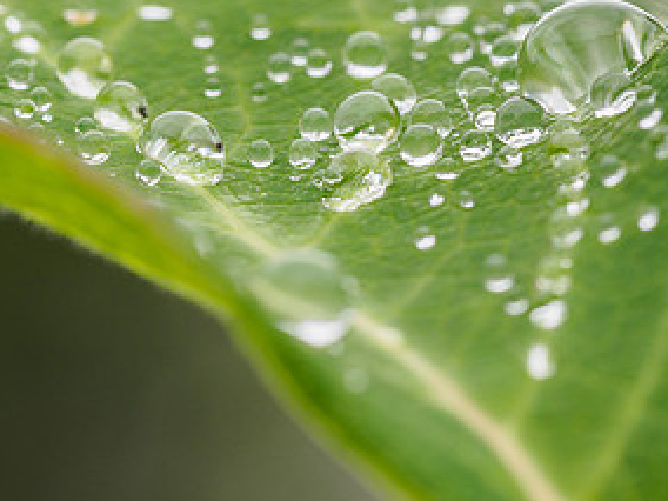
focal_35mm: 245
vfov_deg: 6.1
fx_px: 4728
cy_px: 234
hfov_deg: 8.1
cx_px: 167
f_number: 7.1
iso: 200
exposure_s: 1/60
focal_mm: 60
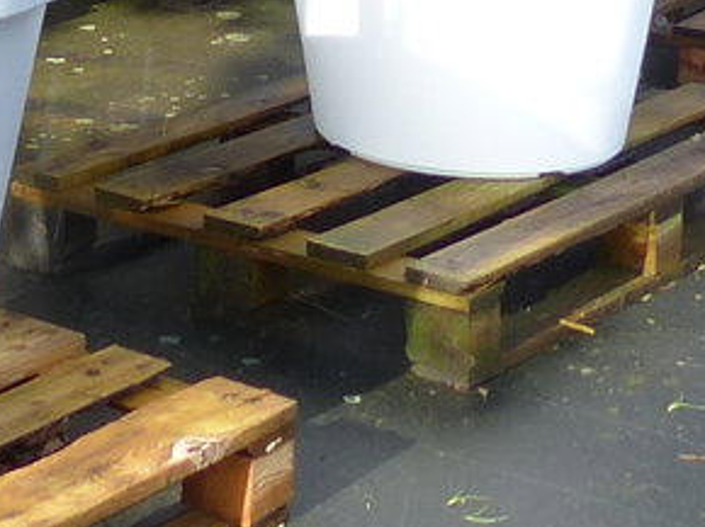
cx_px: 51
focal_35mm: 138
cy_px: -855
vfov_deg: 9.3
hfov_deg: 14.2
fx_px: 2808
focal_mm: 4.5
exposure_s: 1/200
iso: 100
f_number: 4
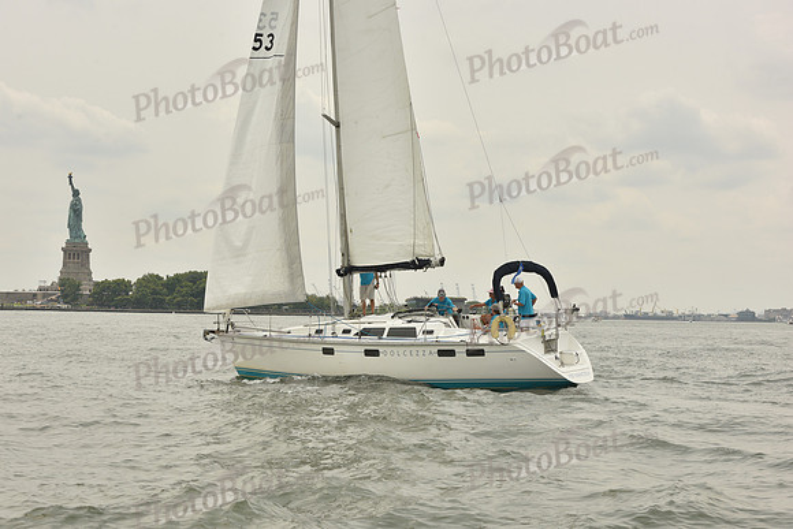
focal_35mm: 70
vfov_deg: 19.5
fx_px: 1542
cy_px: 264
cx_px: 396
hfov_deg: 28.8
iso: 250
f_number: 11
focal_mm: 70
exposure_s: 1/640
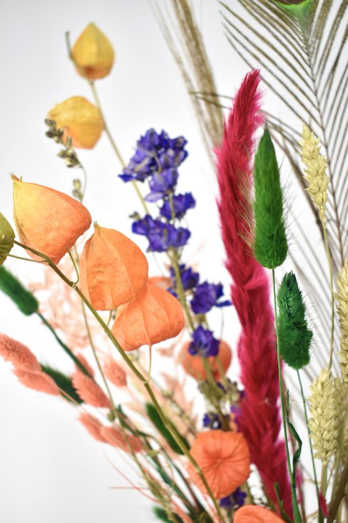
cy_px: 262
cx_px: 174
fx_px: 566
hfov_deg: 34.2
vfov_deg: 49.6
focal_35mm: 39
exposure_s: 1/50
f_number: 4
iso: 100
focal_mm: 26
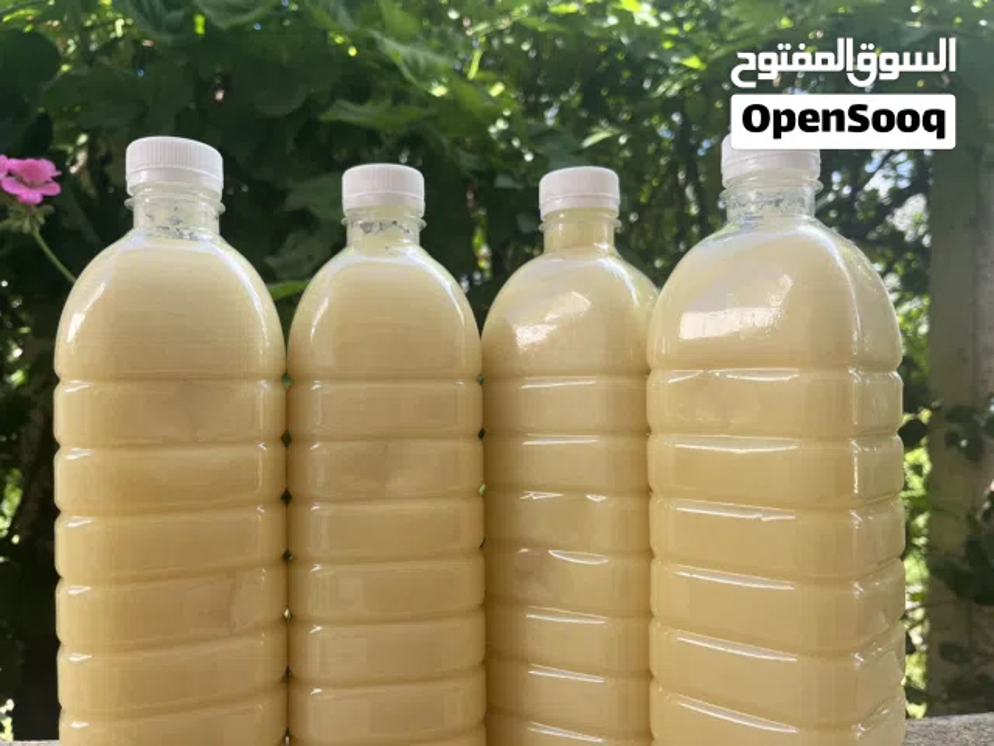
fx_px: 747
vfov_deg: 53.1
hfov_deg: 67.3
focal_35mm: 26
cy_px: 373
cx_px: 497
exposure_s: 1/504
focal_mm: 5.1
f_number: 1.6
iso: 50
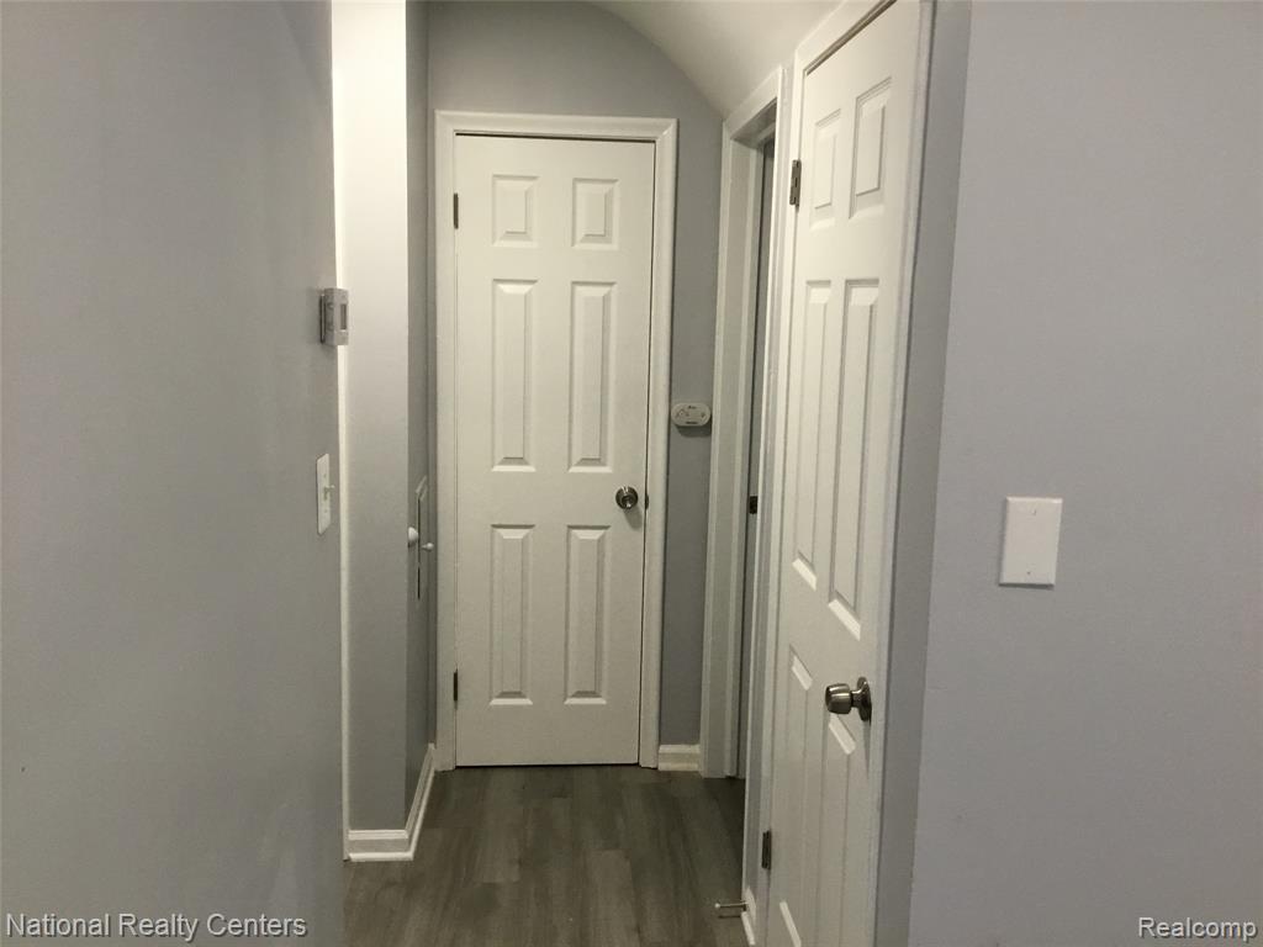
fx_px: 1131
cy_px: 474
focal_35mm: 31
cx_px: 632
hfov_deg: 58.4
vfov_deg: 45.4
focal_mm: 3.3
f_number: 2.4
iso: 50
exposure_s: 1/30
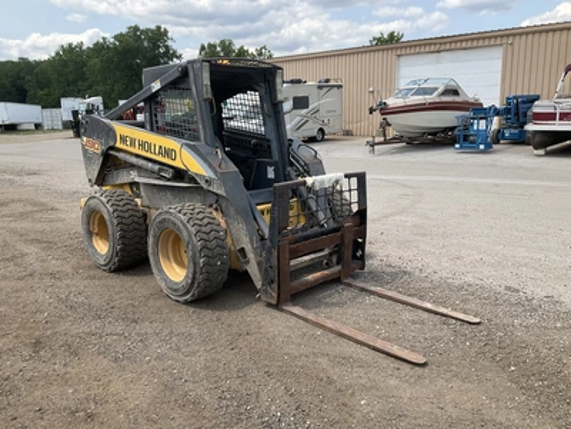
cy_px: 214
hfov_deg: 61.7
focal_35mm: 29
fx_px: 478
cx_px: 286
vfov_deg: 48.2
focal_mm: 3
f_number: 1.8
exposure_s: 1/997
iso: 25
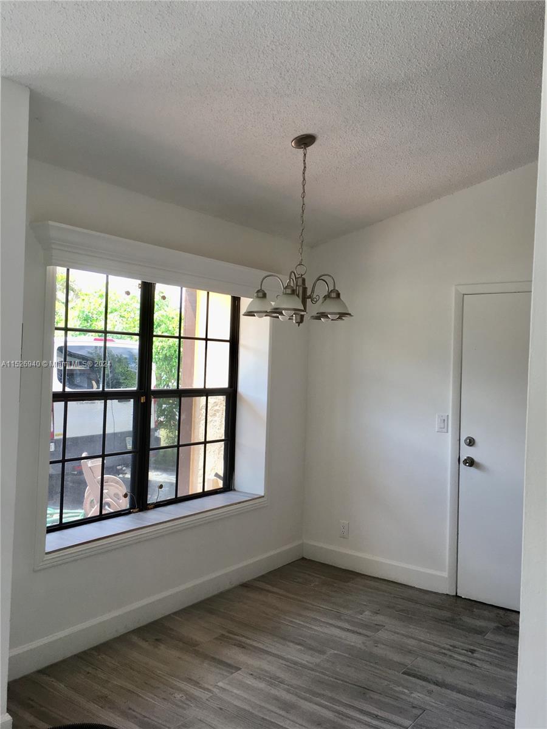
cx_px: 274
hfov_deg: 48.2
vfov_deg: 61.7
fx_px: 611
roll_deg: -2.5
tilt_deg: +0.6
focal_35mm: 29
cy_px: 364
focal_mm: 4.15
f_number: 2.2
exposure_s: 1/120
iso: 32
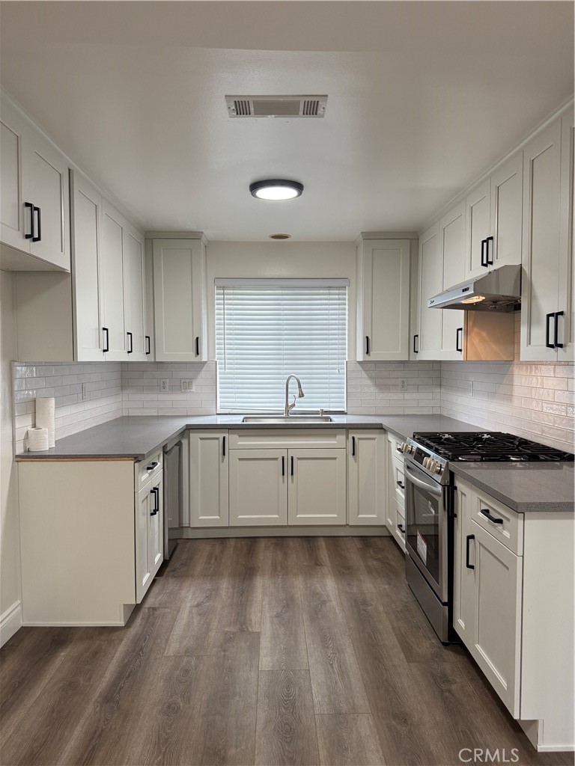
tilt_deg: -2.7
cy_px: 383
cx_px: 288
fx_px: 532
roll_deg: +0.2
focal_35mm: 24
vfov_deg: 71.6
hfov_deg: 56.8
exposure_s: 1/120
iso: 160
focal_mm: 6.76
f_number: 1.78
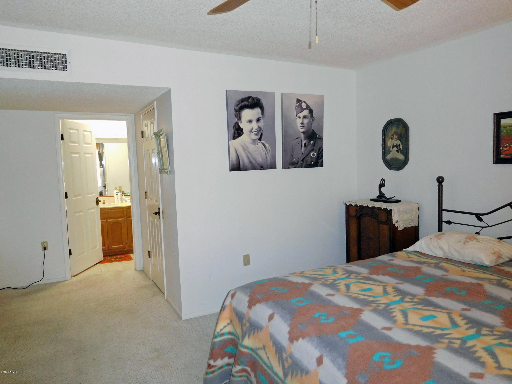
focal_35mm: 25
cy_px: 192
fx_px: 370
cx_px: 256
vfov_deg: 54.9
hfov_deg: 69.4
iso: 450
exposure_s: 1/30
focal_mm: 4.5
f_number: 3.4
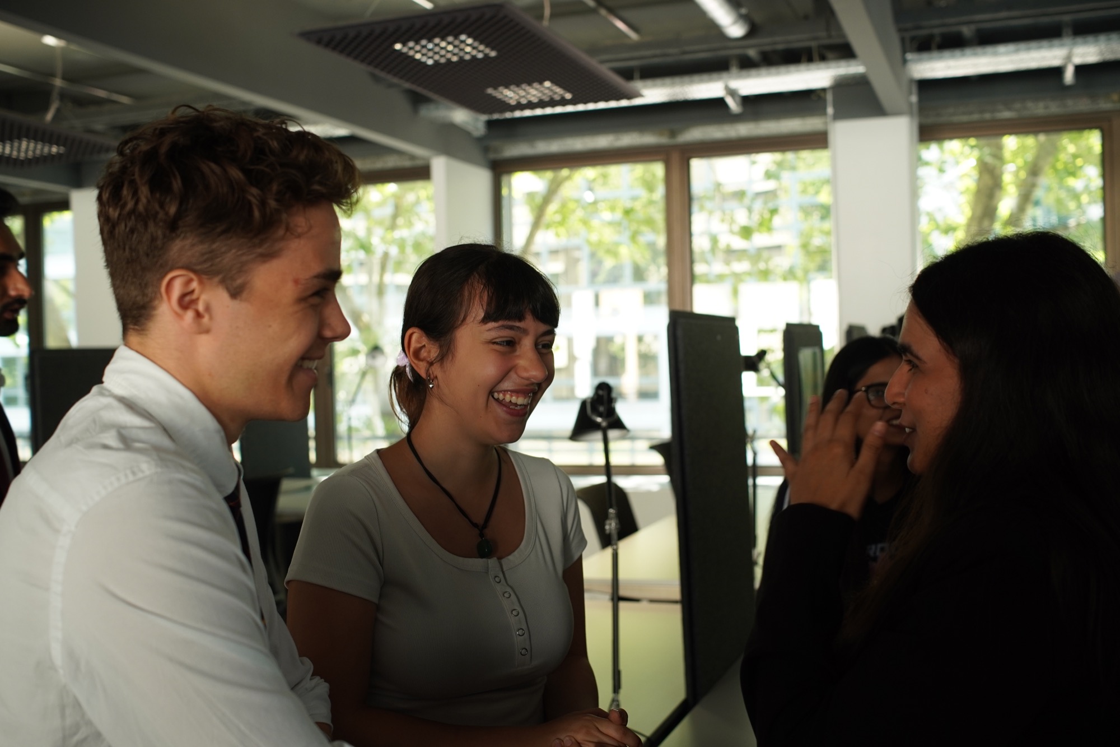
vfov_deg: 35.5
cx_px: 560
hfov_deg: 51.3
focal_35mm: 38
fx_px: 1166
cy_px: 374
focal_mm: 25
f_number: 2.8
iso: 320
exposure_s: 1/125
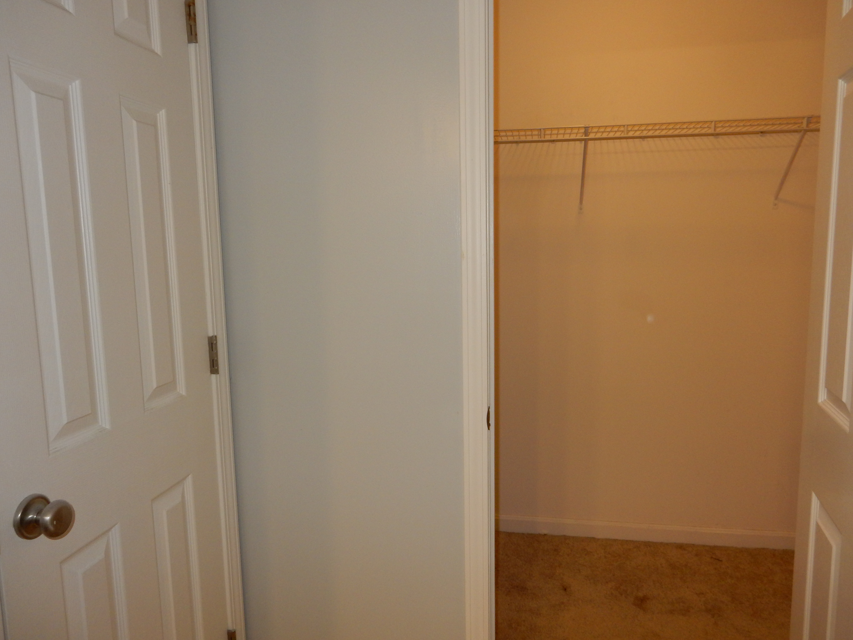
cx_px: 426
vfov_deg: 54.9
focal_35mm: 25
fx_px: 616
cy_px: 320
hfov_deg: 69.4
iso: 200
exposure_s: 1/30
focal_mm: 4.5
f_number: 3.7
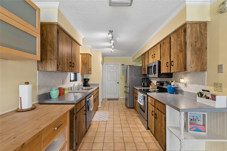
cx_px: 114
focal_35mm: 15
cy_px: 76
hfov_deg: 100.4
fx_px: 95
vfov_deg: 77.3
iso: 100
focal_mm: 10
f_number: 7.1
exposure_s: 1/8
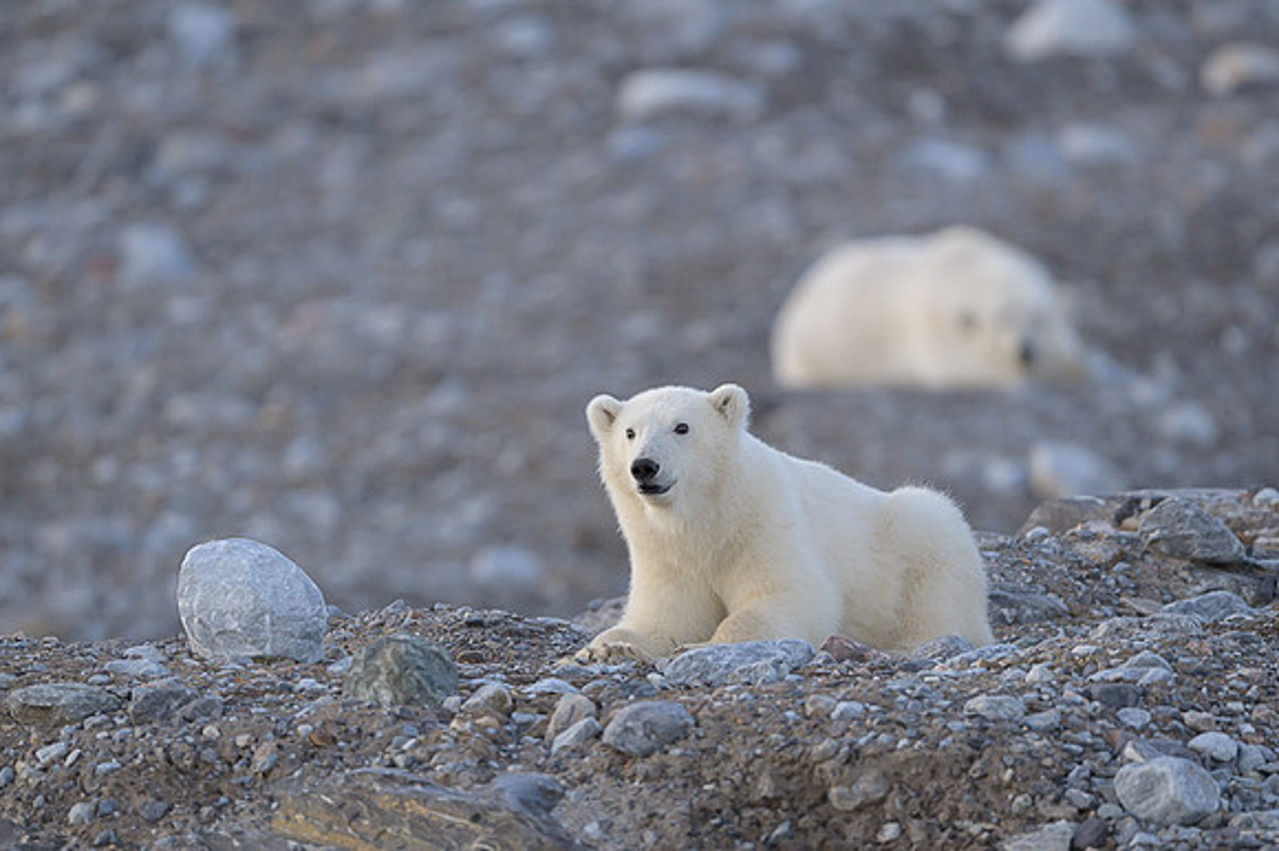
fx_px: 22093
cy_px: 530
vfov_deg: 2.2
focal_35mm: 622
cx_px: 679
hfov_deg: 3.3
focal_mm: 500
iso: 2000
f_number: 4
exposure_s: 1/1600
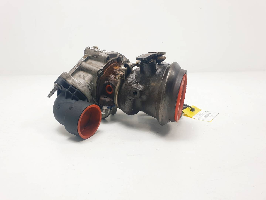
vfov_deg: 53.1
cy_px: 100
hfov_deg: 67.3
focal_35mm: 26
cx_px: 133
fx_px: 200
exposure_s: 1/251
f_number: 2.4
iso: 50
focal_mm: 4.3
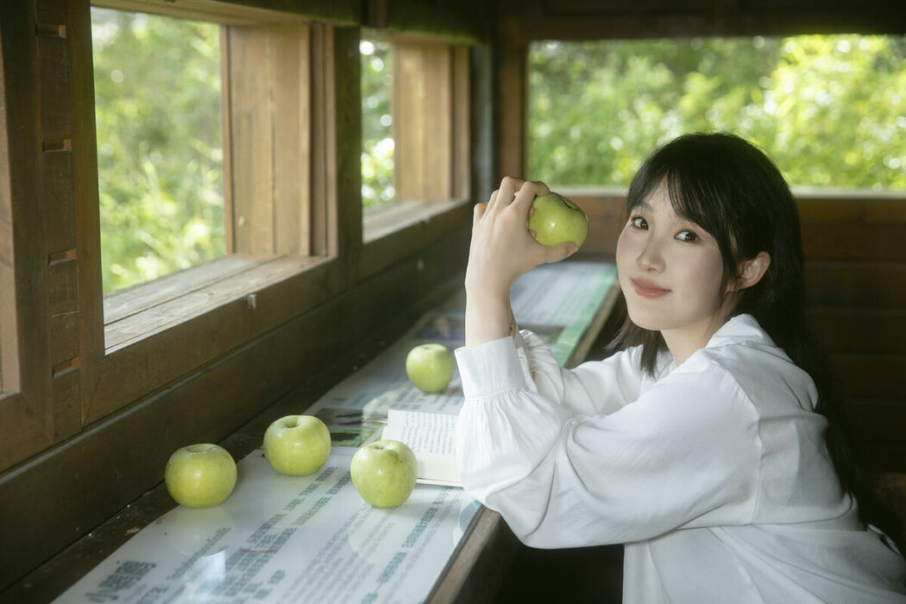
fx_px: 1485
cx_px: 453
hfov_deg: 33.9
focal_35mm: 59
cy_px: 302
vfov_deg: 23.0
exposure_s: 1/125
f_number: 4
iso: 200
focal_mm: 59
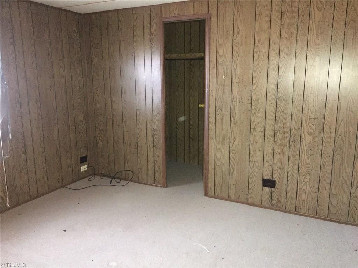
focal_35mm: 29
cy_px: 134
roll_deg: -0.9
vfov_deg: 48.2
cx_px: 179
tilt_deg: -11.2
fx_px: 300
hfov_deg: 61.7
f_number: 2.2
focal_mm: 4.15
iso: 640
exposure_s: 1/17
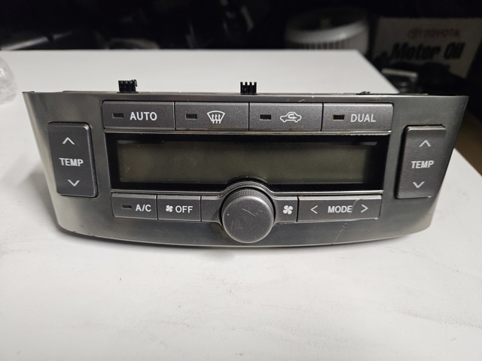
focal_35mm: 23
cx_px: 241
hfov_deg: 73.9
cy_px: 180
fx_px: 320
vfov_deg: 58.9
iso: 800
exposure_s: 1/100
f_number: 1.8
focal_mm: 5.4
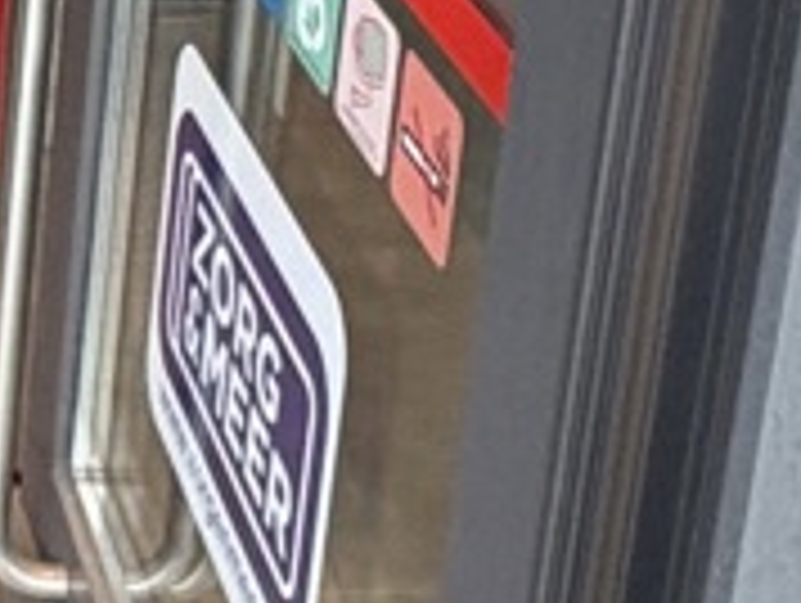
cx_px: -634
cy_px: -418
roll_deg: -1.6
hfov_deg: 15.1
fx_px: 2618
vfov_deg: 12.2
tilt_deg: -14.1
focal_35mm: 113
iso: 250
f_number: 2.2
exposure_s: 1/50
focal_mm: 2.22
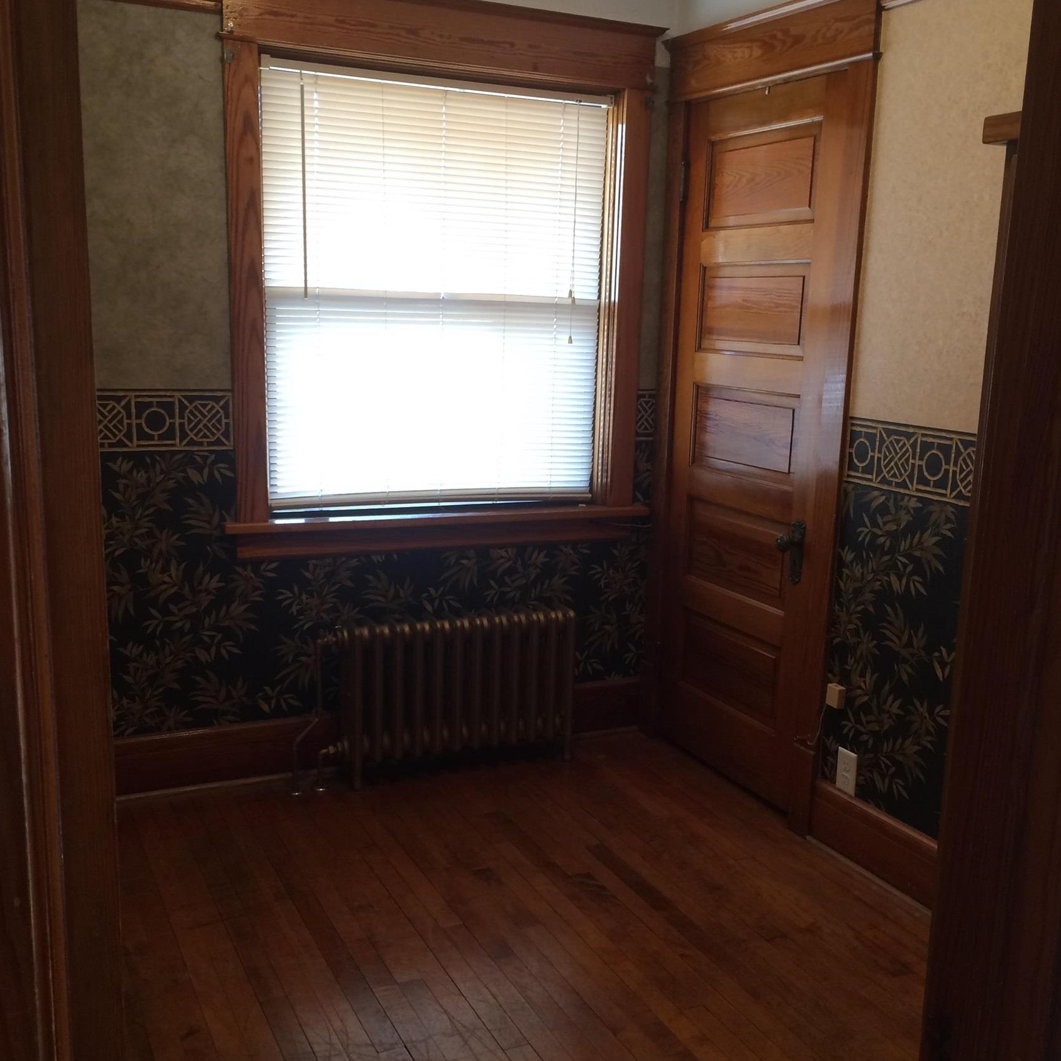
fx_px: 1214
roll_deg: -2.2
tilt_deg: -14.3
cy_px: 584
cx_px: 536
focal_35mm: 35
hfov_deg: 47.2
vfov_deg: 47.2
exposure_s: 1/30
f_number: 2.2
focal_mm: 4.15
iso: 64
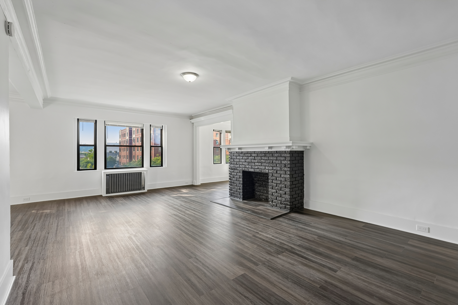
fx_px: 210
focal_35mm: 16
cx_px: 229
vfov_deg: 72.1
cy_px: 152
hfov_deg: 95.0
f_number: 8
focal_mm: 16.5
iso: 320
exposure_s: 1/30
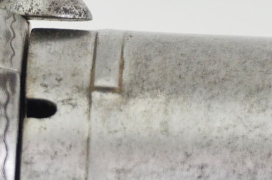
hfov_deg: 2.1
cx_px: 16
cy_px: 411
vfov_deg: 1.4
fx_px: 7540
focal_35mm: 1000
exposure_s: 1/250
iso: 640
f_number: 5.6
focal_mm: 135
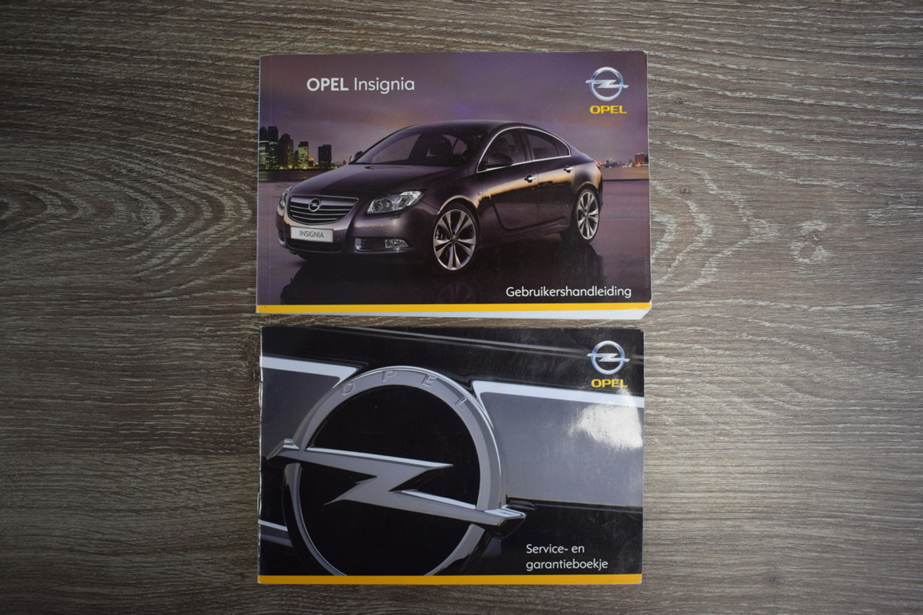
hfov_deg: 57.2
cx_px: 462
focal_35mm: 33
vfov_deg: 40.0
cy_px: 308
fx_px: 846
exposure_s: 1/60
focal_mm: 22
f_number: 4
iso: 500
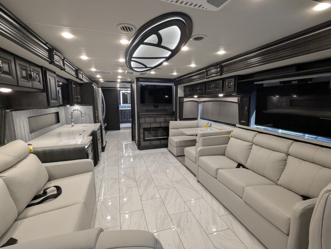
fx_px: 153
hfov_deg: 94.4
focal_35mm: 16
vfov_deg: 78.2
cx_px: 166
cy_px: 124
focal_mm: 2.35
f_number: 2.2
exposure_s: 1/124
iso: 292
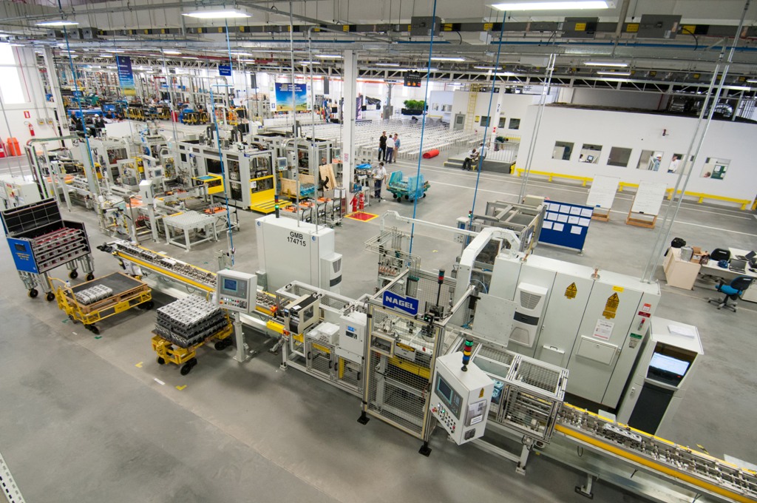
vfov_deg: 67.2
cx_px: 378
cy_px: 252
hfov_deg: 90.1
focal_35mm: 18
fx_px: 378
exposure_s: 1/50
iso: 800
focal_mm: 12
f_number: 5.6
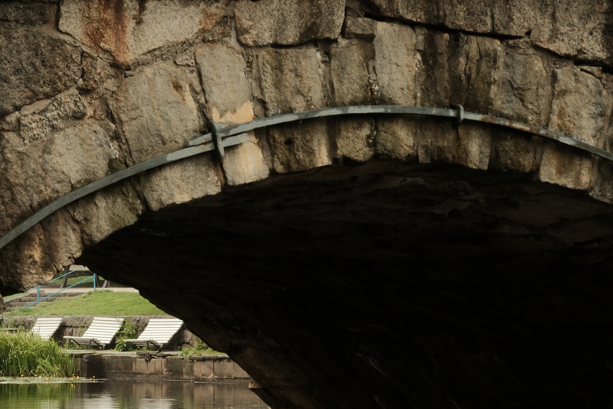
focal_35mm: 254
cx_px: 376
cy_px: 413
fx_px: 4325
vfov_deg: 5.4
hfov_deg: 8.1
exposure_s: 1/8
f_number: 18
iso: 160
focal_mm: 71.5
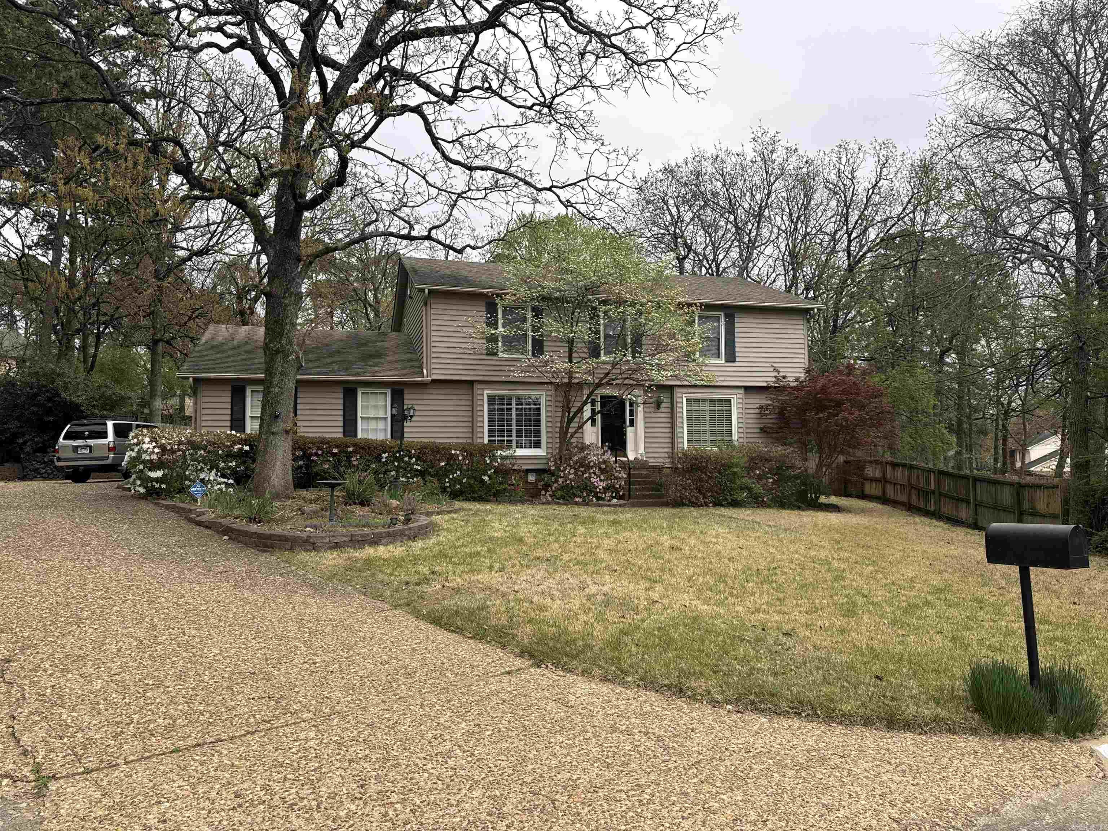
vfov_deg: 56.8
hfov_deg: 71.6
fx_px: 768
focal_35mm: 24
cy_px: 416
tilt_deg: +3.8
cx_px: 554
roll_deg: +0.6
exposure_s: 1/792
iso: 80
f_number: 1.78
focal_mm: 6.76
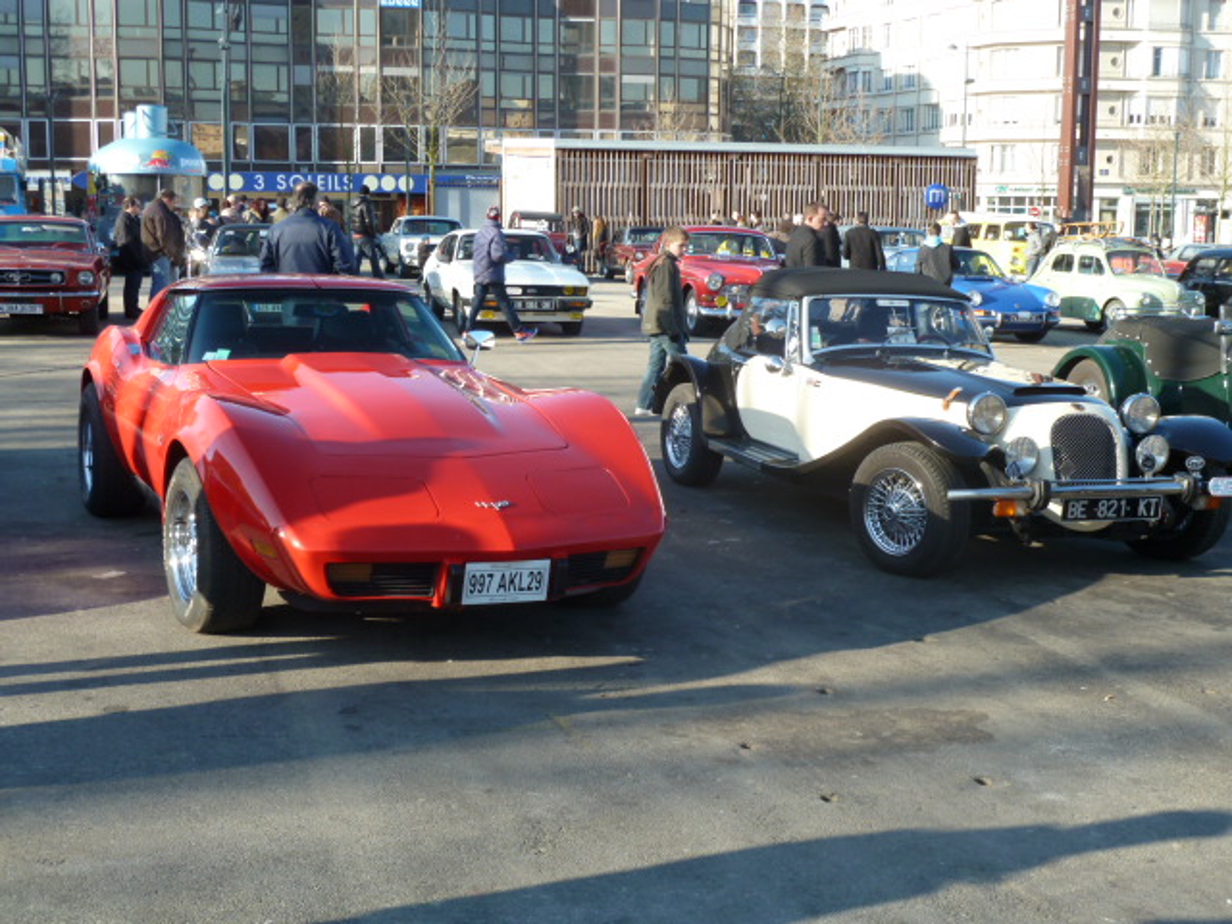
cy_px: 462
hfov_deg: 39.7
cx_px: 616
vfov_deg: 30.3
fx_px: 1708
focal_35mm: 48
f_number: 4
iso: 80
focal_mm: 7.9
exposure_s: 1/160
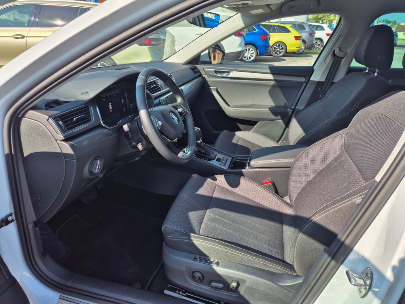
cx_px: 202
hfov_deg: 73.9
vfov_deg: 58.9
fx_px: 269
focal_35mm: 23
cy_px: 152
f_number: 1.8
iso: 25
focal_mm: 5.4
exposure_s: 1/1108
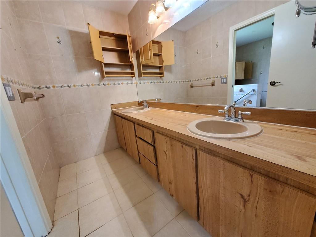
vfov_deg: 89.9
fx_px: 119
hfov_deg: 106.2
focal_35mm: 13
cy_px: 118
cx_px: 158
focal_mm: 1.8
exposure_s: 1/59
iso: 500
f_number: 2.2
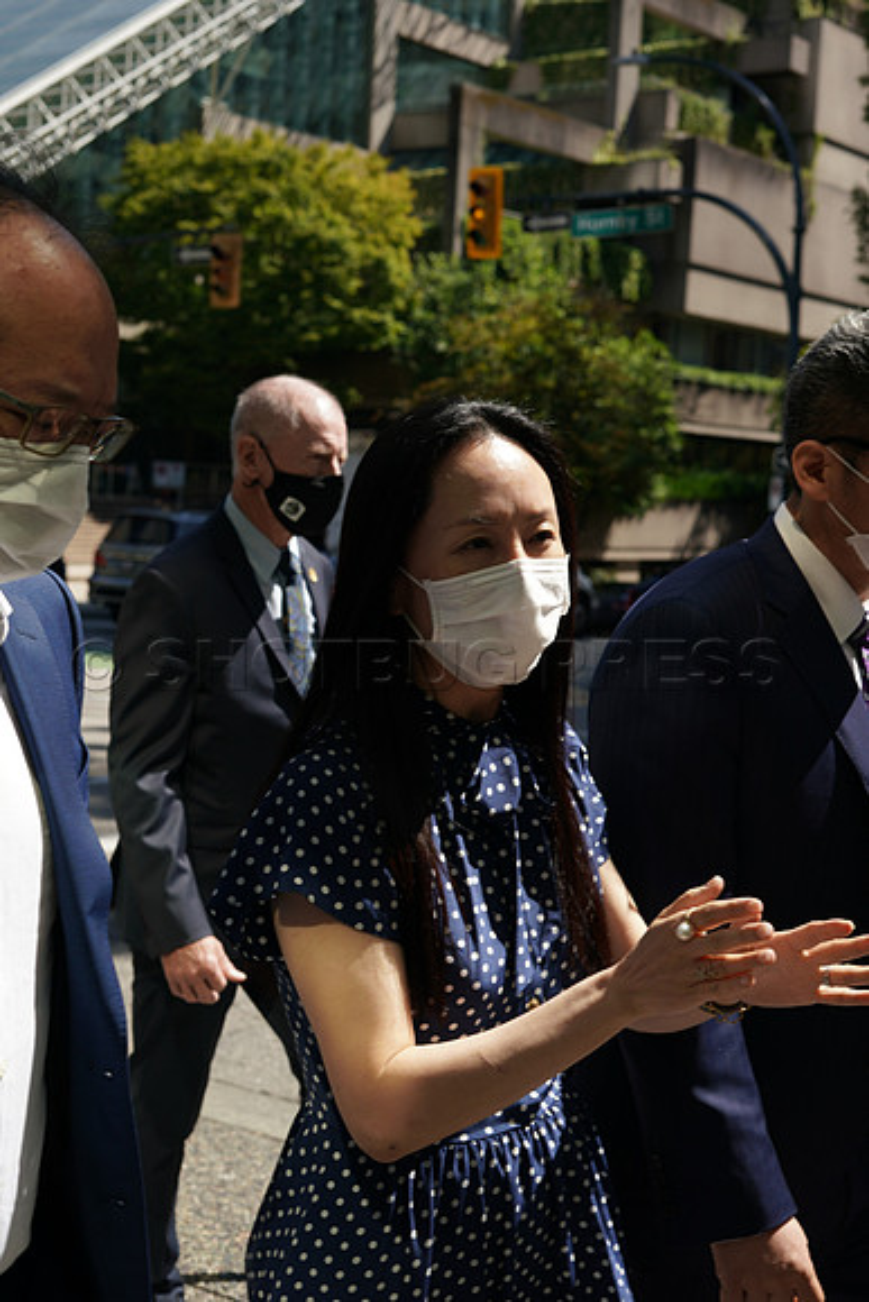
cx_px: 434
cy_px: 651
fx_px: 1809
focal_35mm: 50
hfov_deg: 27.0
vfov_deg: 39.6
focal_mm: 50
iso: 200
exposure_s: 1/500
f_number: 6.3
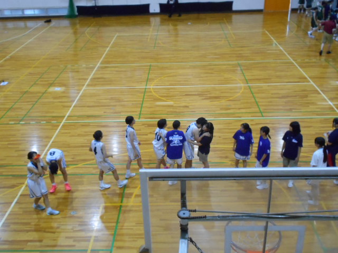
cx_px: 169
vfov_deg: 36.8
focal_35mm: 39
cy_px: 126
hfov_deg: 47.9
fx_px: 381
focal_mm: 6.7
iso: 800
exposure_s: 1/80
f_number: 3.9
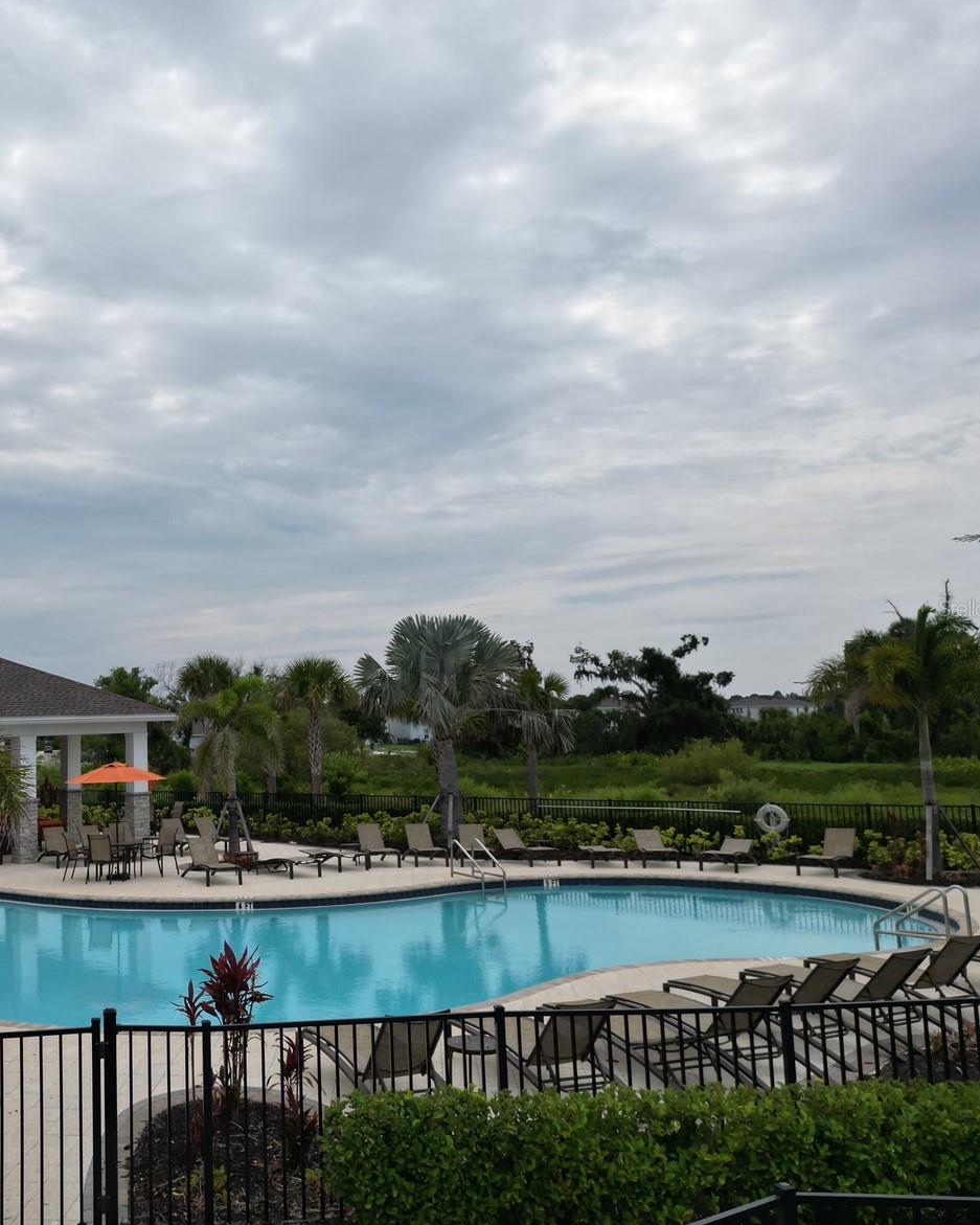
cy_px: 608
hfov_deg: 43.7
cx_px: 201
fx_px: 1160
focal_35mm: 32
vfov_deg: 55.7
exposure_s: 1/4000
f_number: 1.7
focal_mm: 6.72
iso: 110
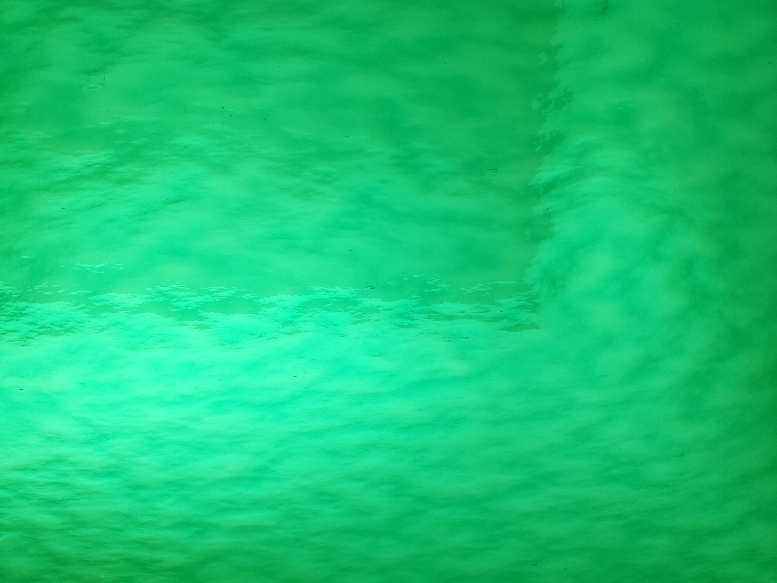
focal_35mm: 26
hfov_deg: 67.3
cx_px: 388
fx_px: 584
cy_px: 292
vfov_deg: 53.1
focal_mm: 4.3
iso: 80
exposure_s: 1/125
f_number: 1.5
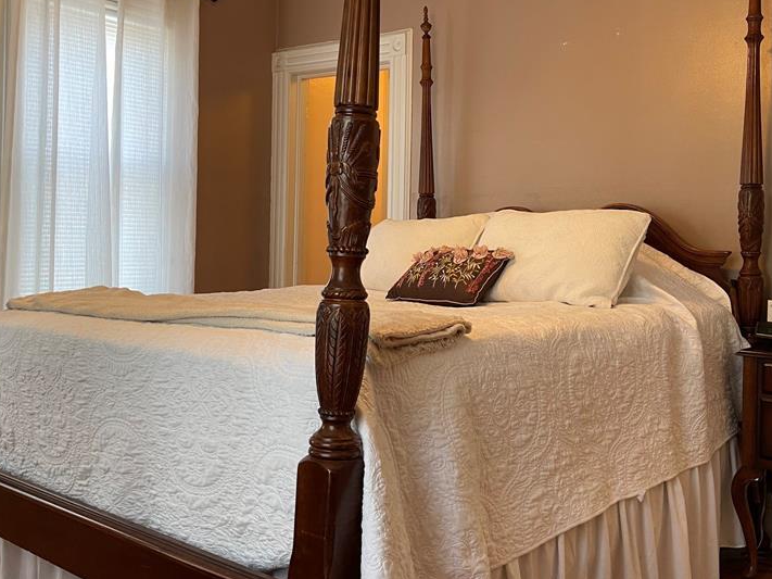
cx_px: 419
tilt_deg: +0.5
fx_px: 803
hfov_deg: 51.3
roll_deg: -1.4
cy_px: 235
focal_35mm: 36
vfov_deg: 39.5
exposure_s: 1/60
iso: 100
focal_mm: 5.1
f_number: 1.6
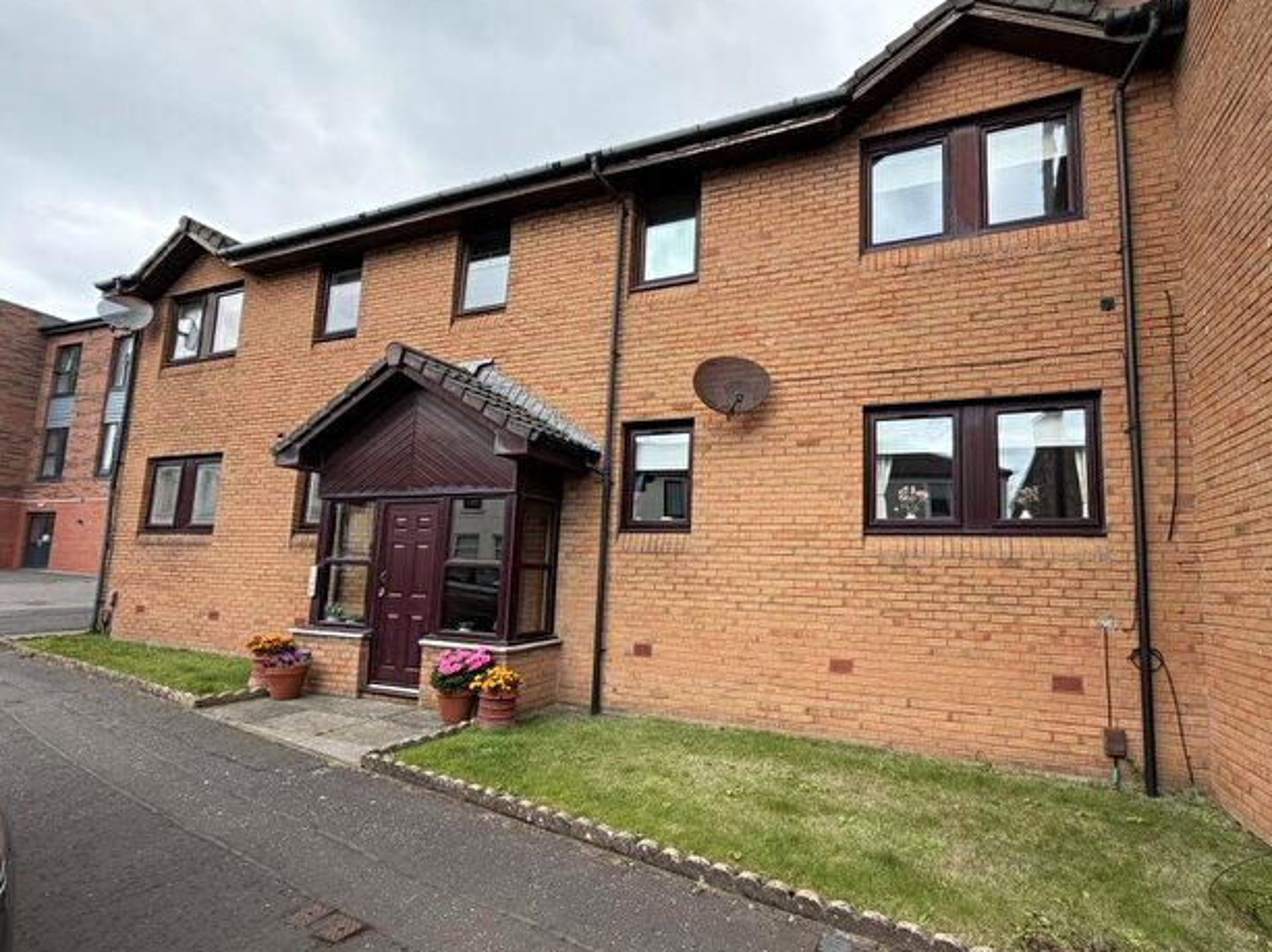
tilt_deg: +7.2
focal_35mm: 16
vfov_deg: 77.9
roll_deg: -1.9
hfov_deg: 94.0
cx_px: 722
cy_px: 513
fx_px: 588
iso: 50
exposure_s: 1/502
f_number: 2.2
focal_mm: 2.22
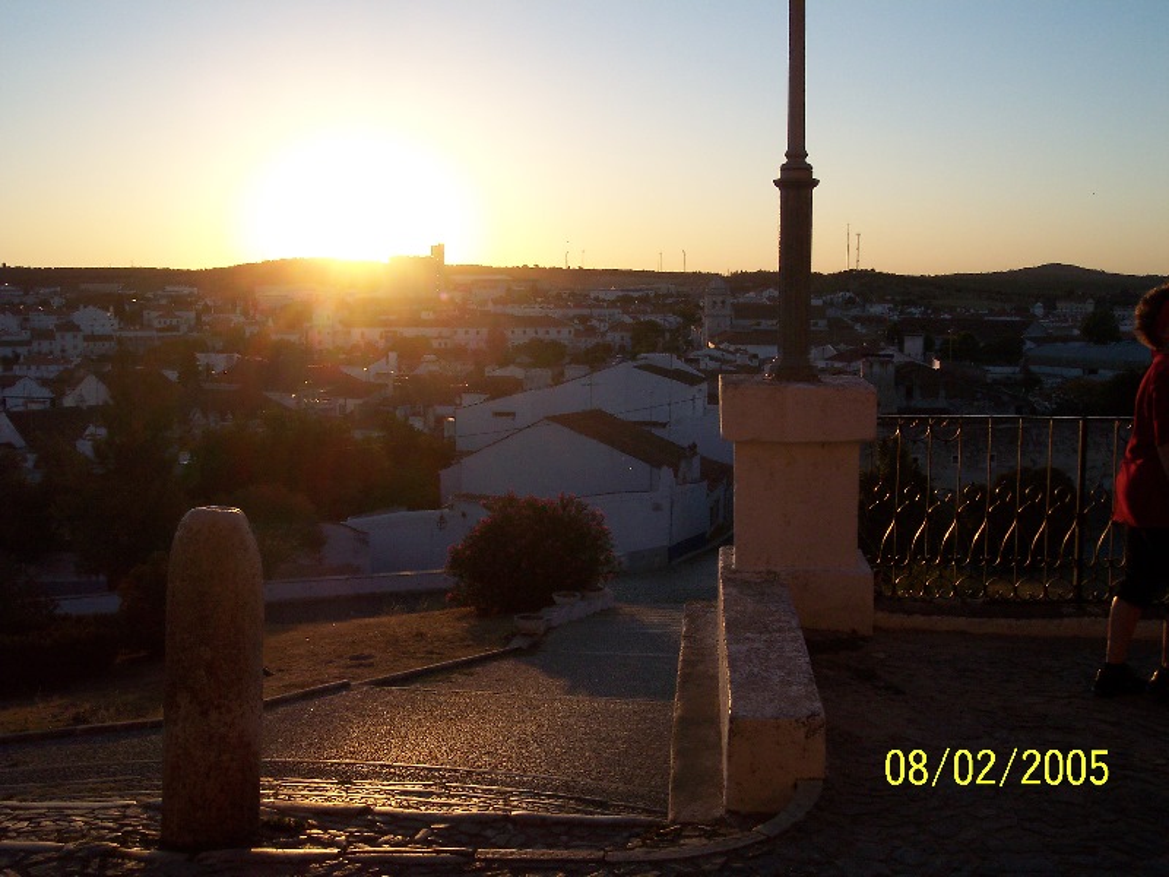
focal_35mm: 38
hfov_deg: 49.0
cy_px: 438
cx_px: 584
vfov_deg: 37.7
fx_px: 1283
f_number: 4.8
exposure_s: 1/500
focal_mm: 8
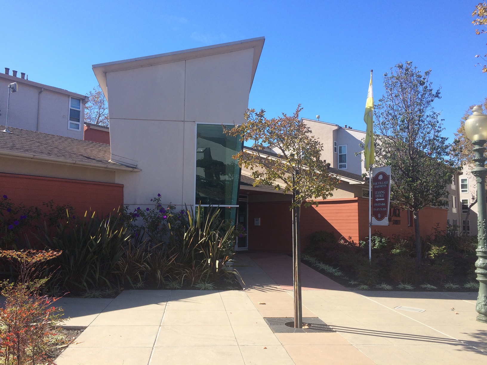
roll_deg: -0.6
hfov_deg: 61.7
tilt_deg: +6.0
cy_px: 182
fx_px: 408
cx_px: 244
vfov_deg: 48.2
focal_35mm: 29
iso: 32
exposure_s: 1/1109
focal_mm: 4.15
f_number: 2.2
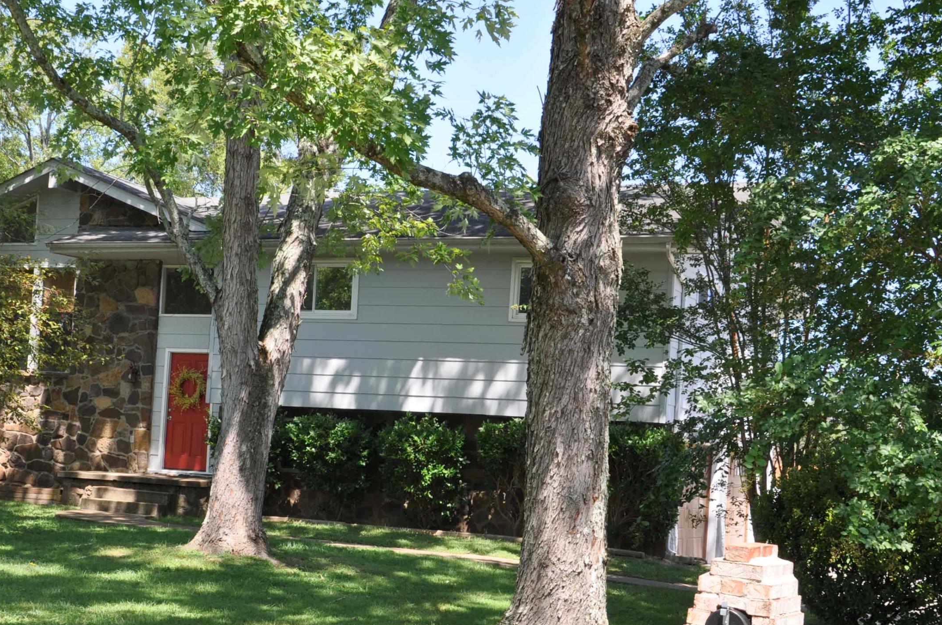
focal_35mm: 59
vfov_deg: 22.8
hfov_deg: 33.9
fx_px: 1542
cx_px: 384
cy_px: 418
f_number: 10
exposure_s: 1/100
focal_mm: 28
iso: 200
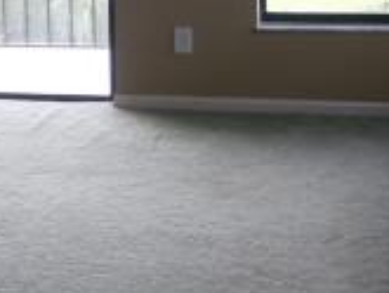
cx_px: -14
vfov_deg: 14.5
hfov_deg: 18.8
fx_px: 1136
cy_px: 14
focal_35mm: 101
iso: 100
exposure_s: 1/30
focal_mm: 4.7
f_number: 2.8
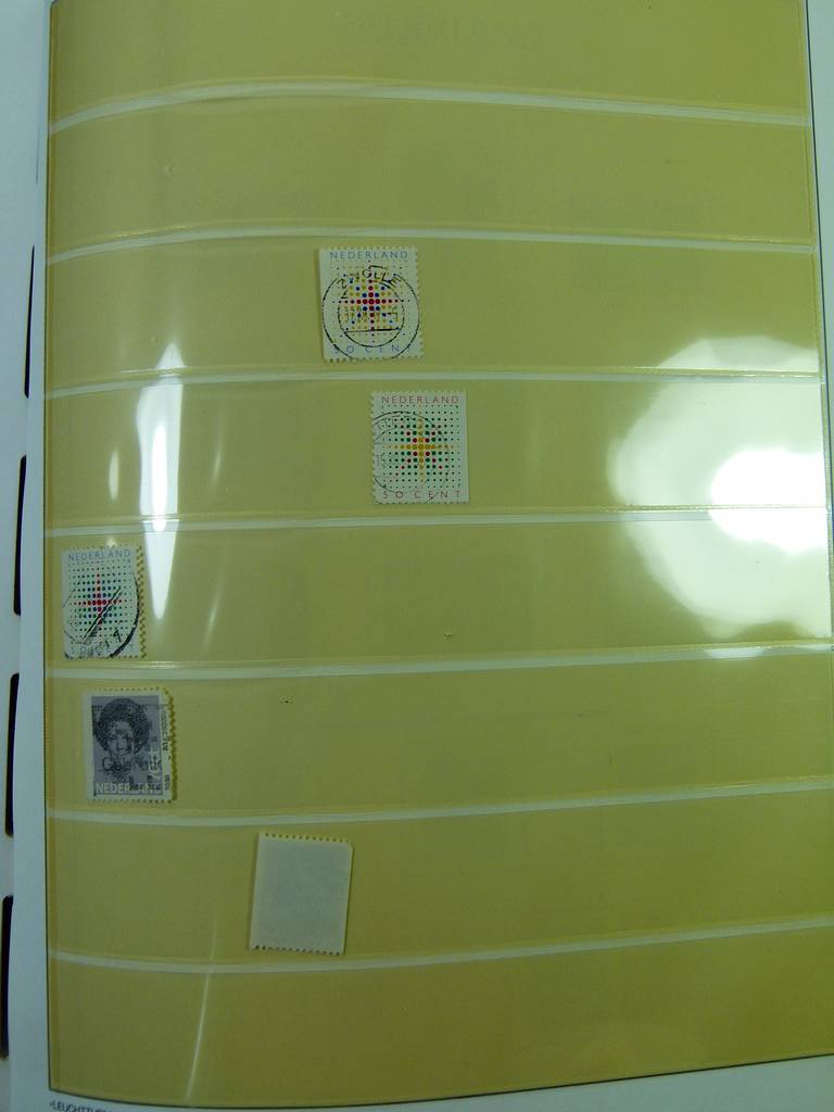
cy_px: 556
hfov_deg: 38.7
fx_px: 1189
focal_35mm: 37
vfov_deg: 50.1
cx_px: 417
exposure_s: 1/160
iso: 100
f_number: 4
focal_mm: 6.7
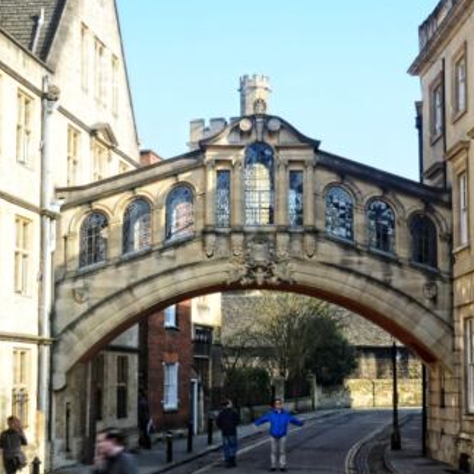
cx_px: 278
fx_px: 1128
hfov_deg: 23.7
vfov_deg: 23.7
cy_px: 255
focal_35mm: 73
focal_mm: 29
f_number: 25
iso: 200
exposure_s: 1/20
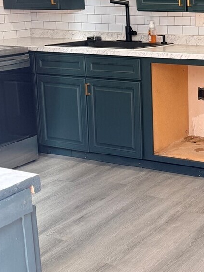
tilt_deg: -11.1
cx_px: 240
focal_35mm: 61
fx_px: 479
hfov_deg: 22.3
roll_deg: -0.7
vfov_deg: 31.4
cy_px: 89
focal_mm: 6.76
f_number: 1.78
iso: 100
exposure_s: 1/120
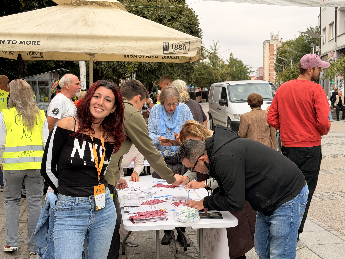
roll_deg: +1.8
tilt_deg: -4.9
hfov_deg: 39.7
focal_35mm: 48
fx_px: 478
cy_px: 130
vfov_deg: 30.3
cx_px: 172
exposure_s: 1/120
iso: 80
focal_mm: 6.76
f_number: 1.78
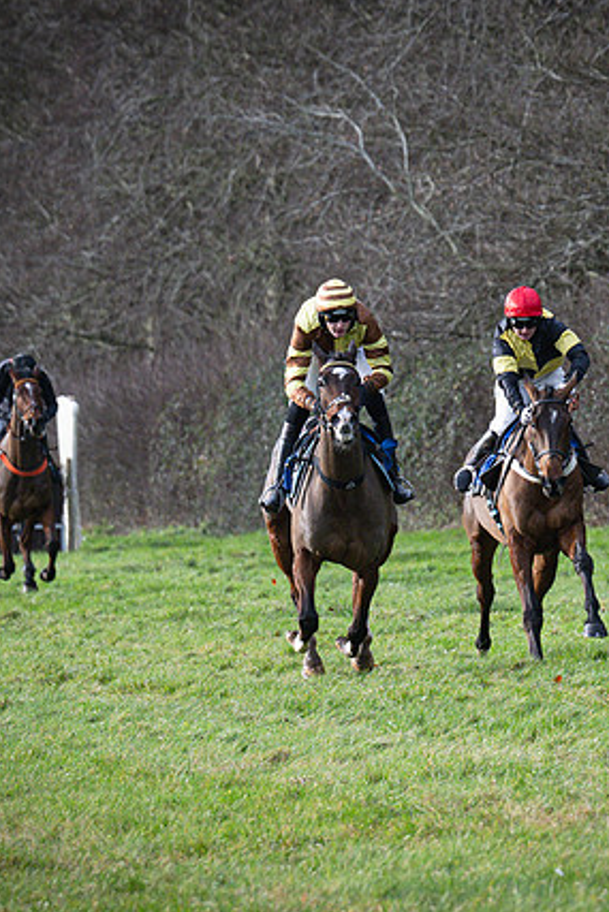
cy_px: 487
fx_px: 12575
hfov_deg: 2.8
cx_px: 606
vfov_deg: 4.2
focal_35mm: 496
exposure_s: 1/1250
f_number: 4
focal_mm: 135
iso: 400
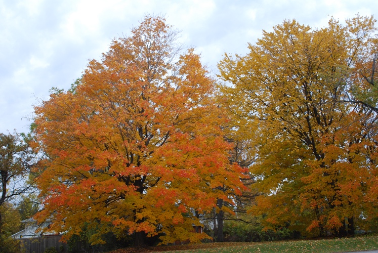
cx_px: 189
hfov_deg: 46.3
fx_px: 442
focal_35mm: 42
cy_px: 126
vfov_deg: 32.0
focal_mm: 28
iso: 200
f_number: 8
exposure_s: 1/80
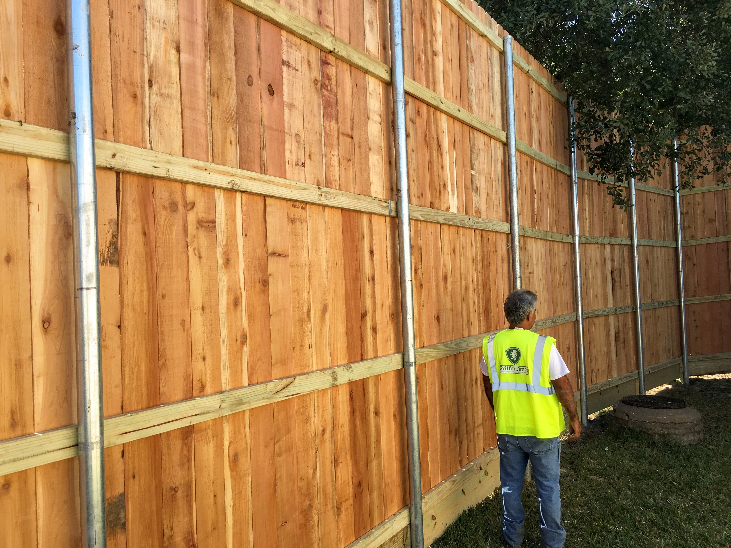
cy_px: 274
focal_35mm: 29
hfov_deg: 61.7
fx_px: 612
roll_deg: +2.0
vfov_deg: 48.2
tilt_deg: +1.4
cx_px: 366
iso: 25
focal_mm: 4.15
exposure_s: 1/398
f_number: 2.2
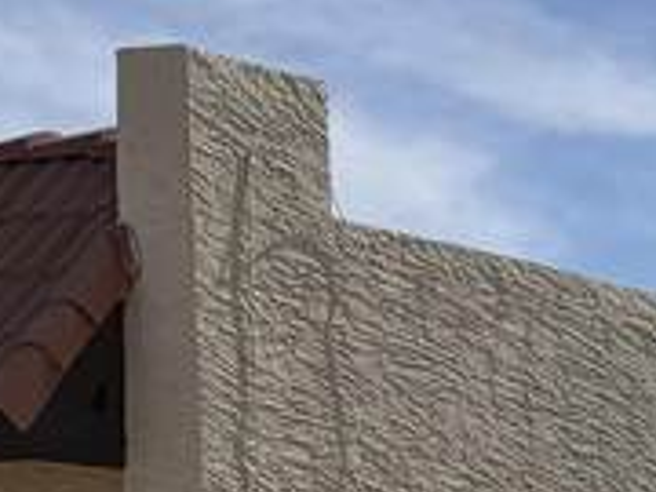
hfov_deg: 9.1
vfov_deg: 8.3
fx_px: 3241
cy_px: 988
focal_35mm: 171
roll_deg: -0.5
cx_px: 2015
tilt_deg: -1.9
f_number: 1.78
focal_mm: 6.76
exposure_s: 1/8130
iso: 80
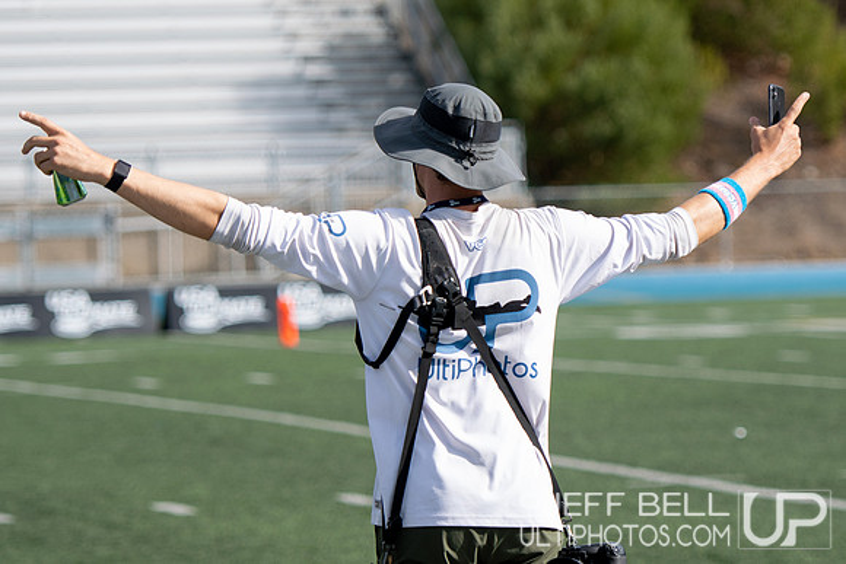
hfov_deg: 8.7
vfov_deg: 5.8
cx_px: 563
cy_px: 209
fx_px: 5548
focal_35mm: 236
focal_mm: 116
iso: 100
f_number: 2.8
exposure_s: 1/1250
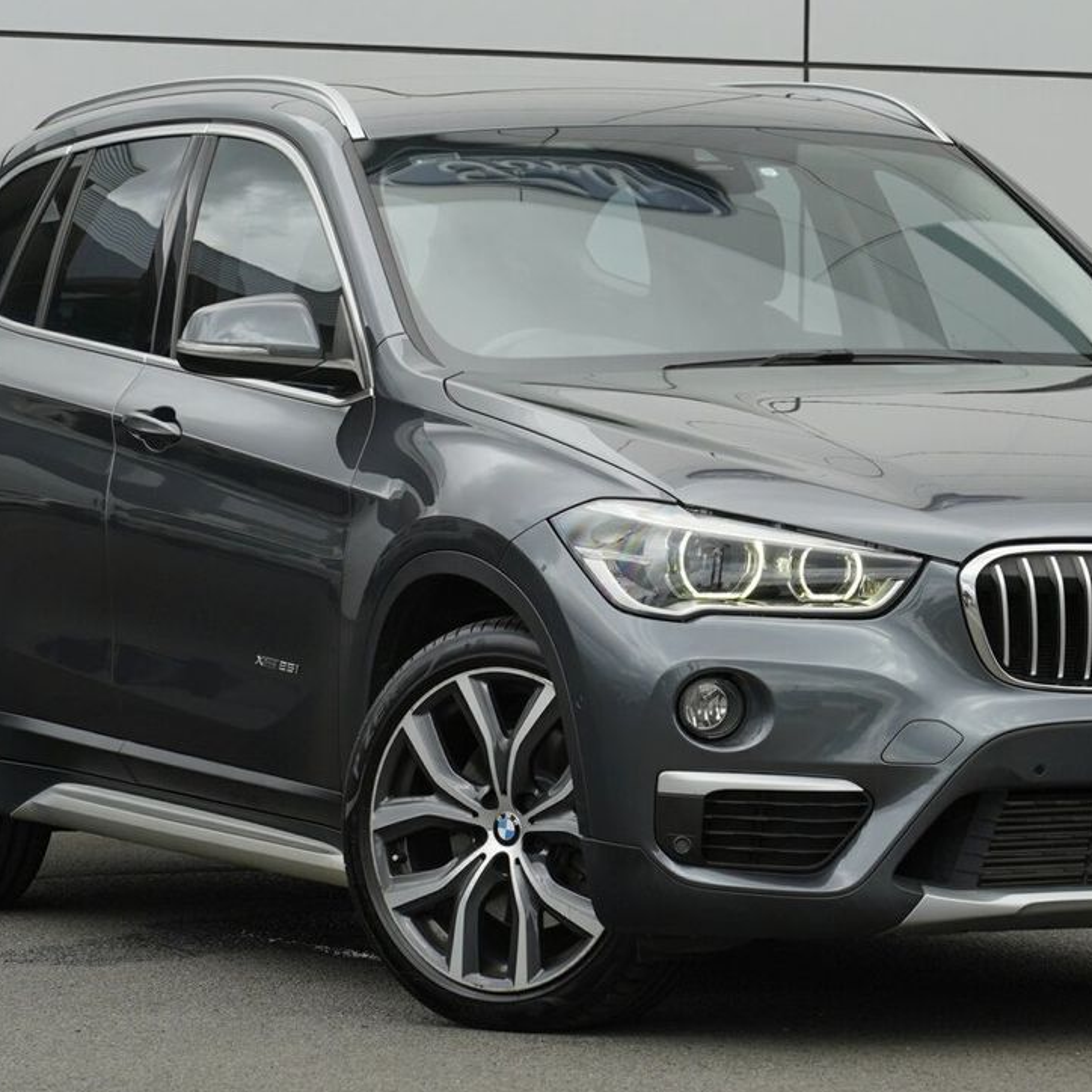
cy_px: 499
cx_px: 701
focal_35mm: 148
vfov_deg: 11.8
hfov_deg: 11.8
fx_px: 5282
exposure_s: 1/640
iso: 1000
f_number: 7.1
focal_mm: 105
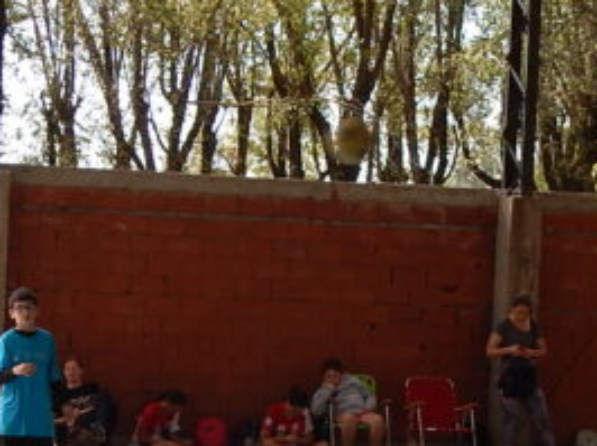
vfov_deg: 9.3
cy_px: 361
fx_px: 2740
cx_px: 341
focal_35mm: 159
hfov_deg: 12.4
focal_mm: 9.7
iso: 140
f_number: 3.8
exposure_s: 1/250
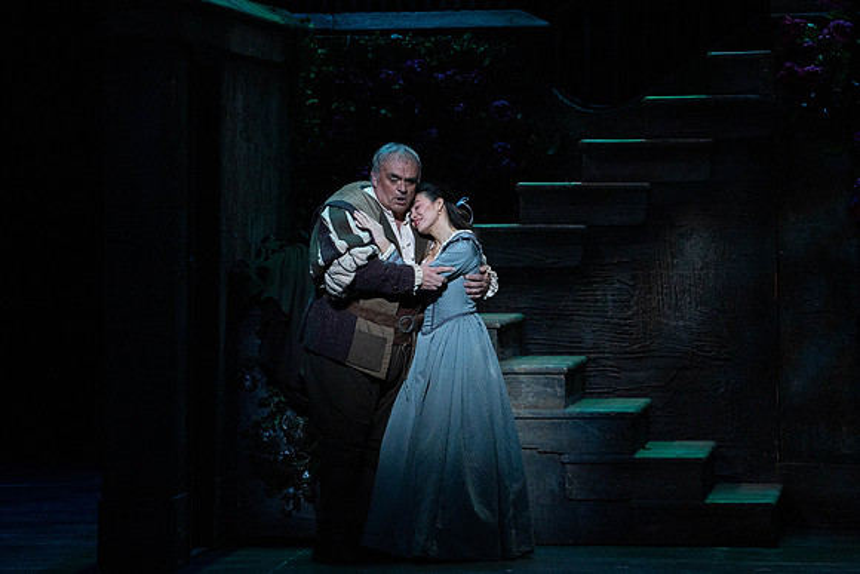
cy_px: 282
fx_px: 5387
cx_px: 413
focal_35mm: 225
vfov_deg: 6.1
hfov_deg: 9.1
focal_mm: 200
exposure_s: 1/200
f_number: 7.1
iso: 5000
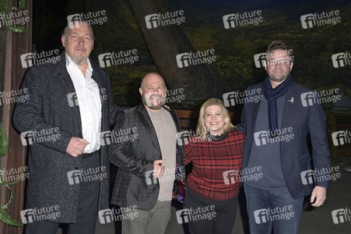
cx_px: 176
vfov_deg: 28.0
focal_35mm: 48
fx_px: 468
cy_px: 117
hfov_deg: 41.1
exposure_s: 1/250
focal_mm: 48
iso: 1250
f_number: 6.3
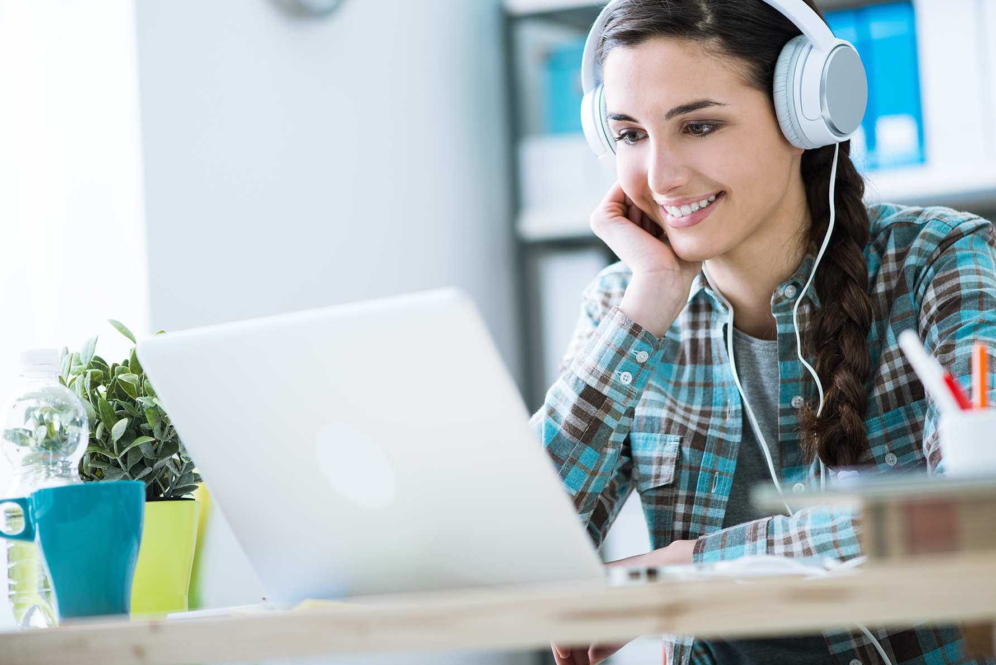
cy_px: 294
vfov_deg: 11.6
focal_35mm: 118
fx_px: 3266
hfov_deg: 17.3
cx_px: 555
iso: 160
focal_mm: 105
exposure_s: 1/125
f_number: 2.8
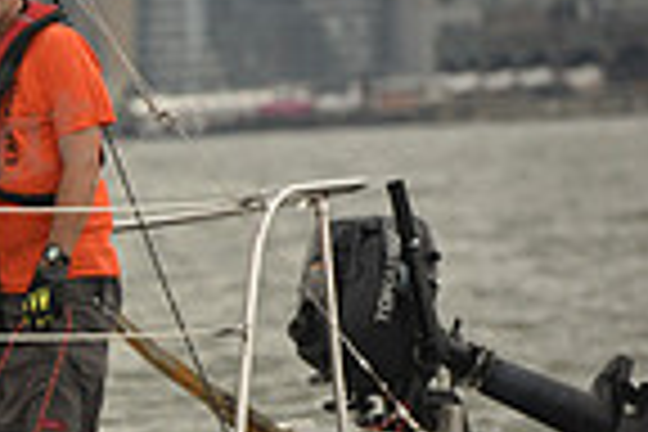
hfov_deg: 2.9
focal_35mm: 706
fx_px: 12707
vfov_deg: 1.9
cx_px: -652
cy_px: 475
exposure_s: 1/1600
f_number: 5.6
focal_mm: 175
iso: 320
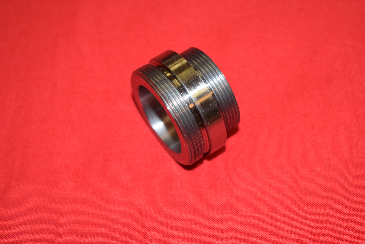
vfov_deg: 16.6
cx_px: 182
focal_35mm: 82
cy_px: 122
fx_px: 837
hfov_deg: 24.6
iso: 800
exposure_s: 1/160
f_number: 5.6
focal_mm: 55
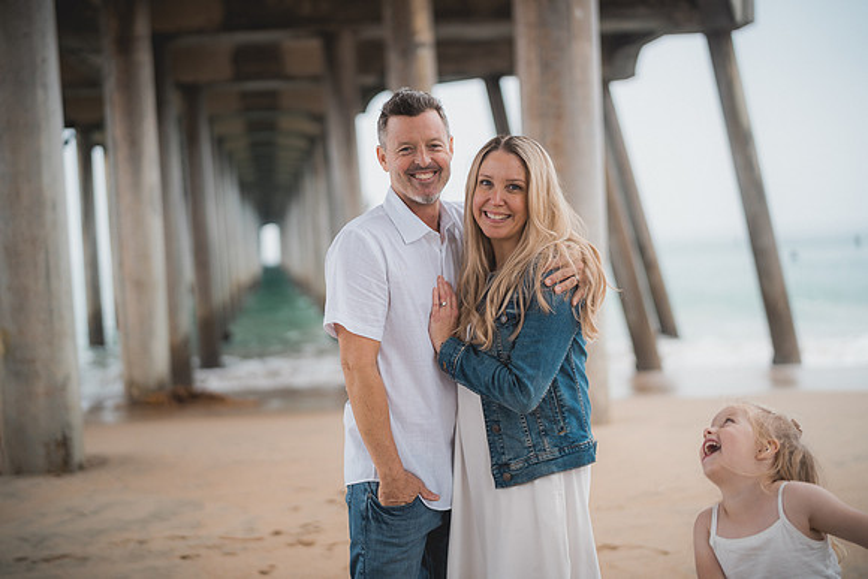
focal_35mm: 50
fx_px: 1206
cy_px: 290
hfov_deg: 39.6
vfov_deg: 27.0
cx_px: 434
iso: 160
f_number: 1.4
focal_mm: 50
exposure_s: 1/1600
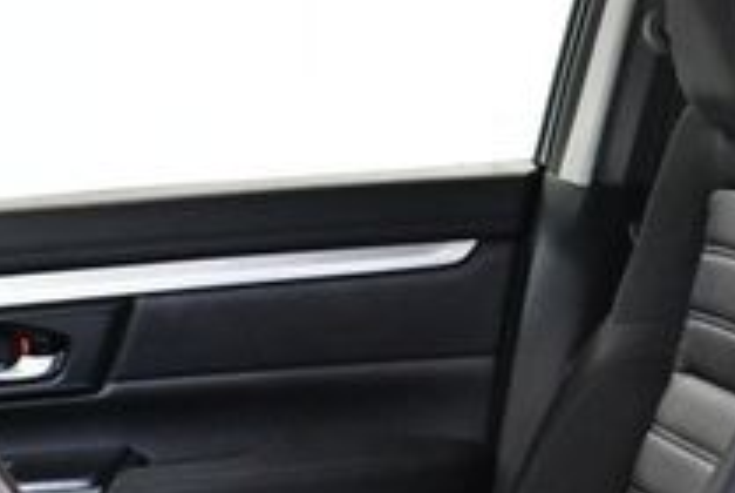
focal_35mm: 110
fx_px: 2249
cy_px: 634
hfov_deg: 18.0
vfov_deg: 12.1
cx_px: 774
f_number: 3.5
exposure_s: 1/100
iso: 3200
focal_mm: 18
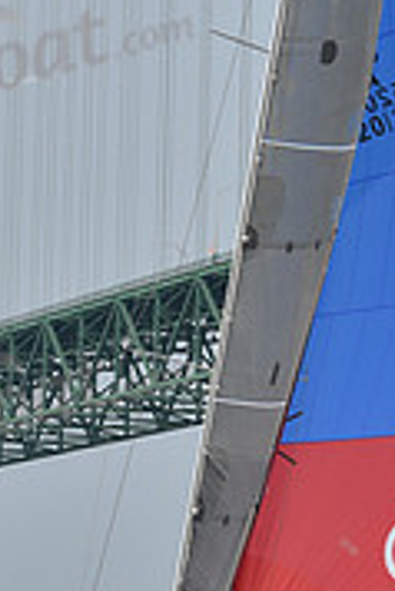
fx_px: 3745
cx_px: 367
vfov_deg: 9.0
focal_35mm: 228
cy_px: 203
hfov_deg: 6.0
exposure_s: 1/1250
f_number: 8
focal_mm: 70
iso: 250
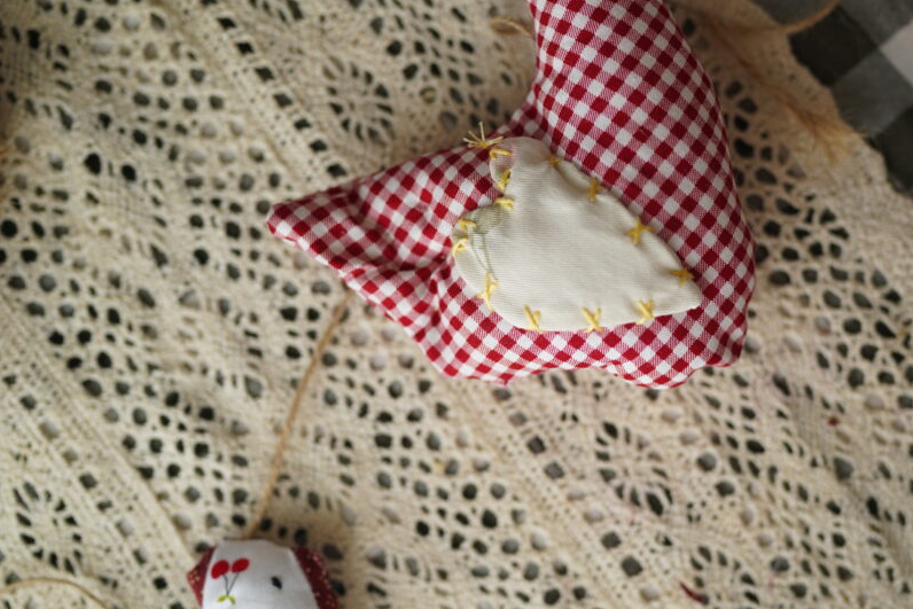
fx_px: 1141
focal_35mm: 45
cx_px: 559
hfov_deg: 43.3
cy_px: 285
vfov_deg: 29.9
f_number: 1.6
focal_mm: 35
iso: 100
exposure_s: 1/160
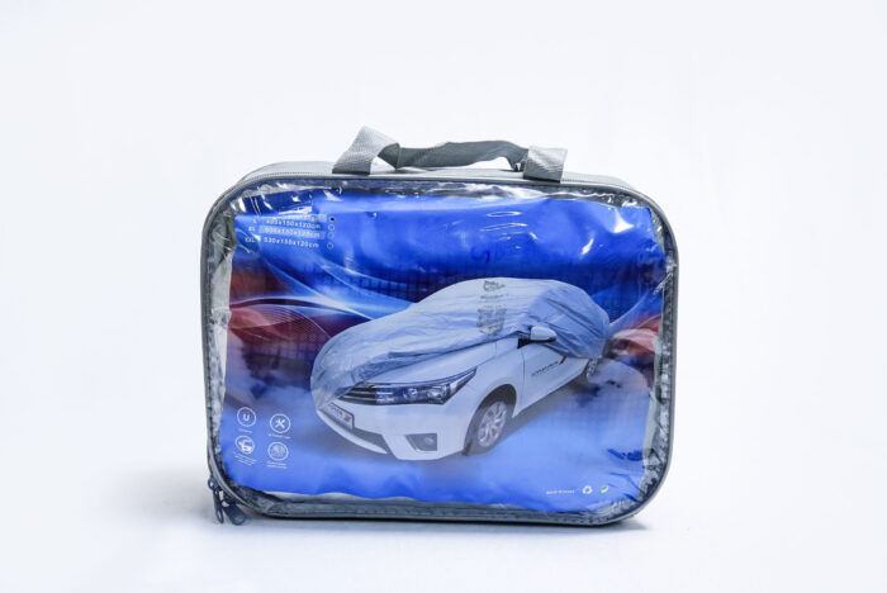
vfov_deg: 19.5
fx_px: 1726
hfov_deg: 28.8
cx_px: 444
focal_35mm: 70
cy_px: 296
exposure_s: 1/160
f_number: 9
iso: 3200
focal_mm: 70
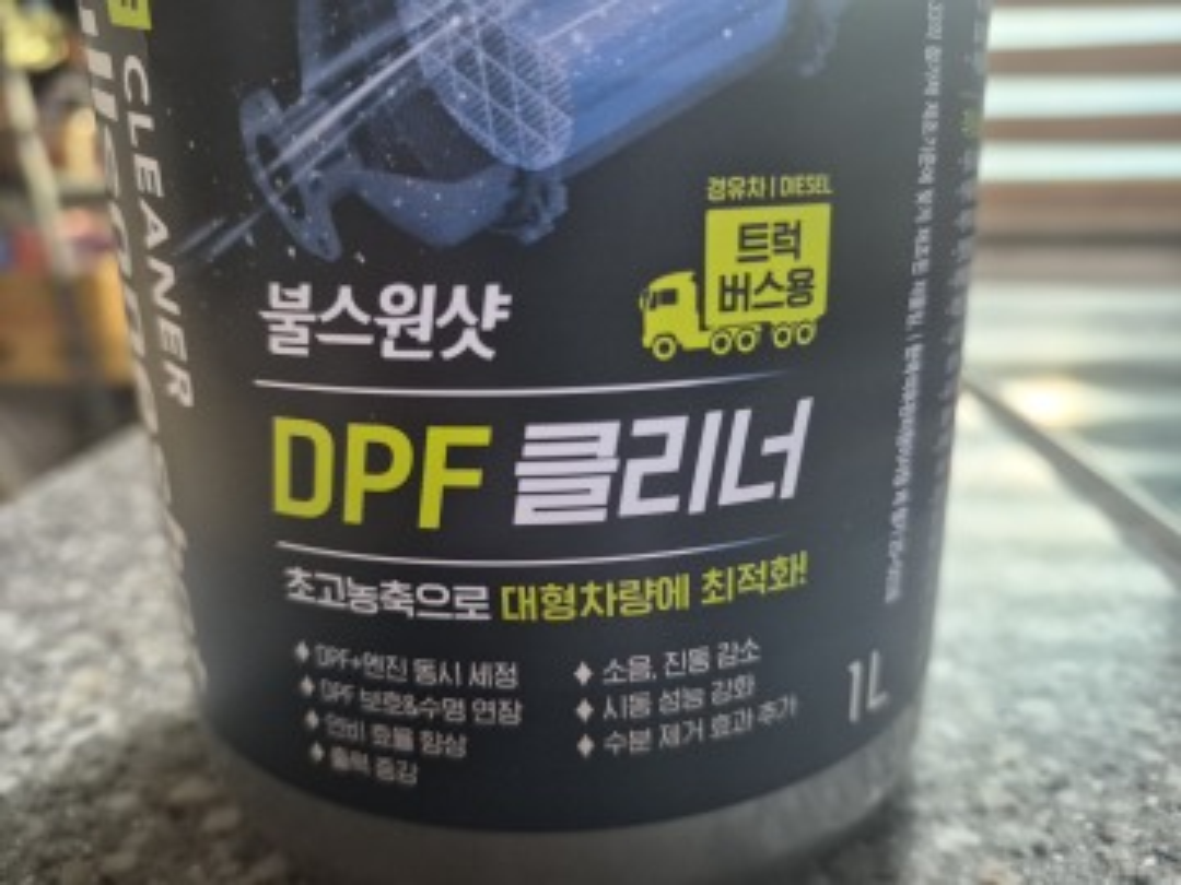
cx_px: 590
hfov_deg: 73.9
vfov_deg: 58.9
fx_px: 785
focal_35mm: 23
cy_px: 442
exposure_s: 1/120
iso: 800
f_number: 1.8
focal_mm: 5.4
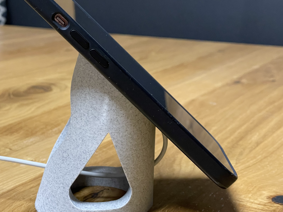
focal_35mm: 72
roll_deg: +0.2
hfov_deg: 27.0
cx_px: 113
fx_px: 589
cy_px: 95
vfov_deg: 20.4
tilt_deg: -12.9
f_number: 2
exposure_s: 1/50
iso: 400
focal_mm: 6
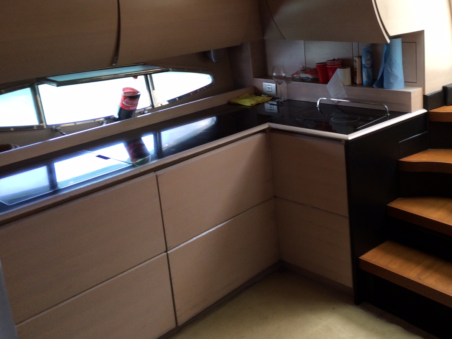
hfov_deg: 45.1
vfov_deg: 34.8
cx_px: 299
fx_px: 535
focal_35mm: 41
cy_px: 113
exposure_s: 1/120
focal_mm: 4.12
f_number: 2.2
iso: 64
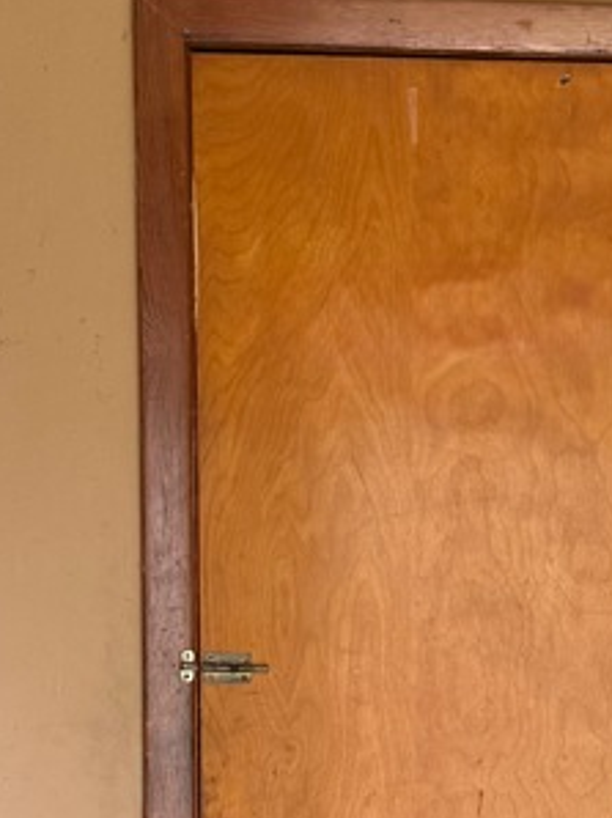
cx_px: 661
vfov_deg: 22.2
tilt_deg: +0.1
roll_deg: -1.3
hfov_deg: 16.5
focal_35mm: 87
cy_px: 675
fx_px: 2054
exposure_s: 1/121
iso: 160
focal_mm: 6.76
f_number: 1.78
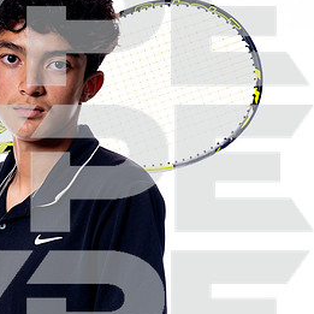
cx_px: 7
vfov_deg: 14.2
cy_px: 169
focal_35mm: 123
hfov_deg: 14.0
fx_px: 1262
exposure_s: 1/250
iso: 400
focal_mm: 65
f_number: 8
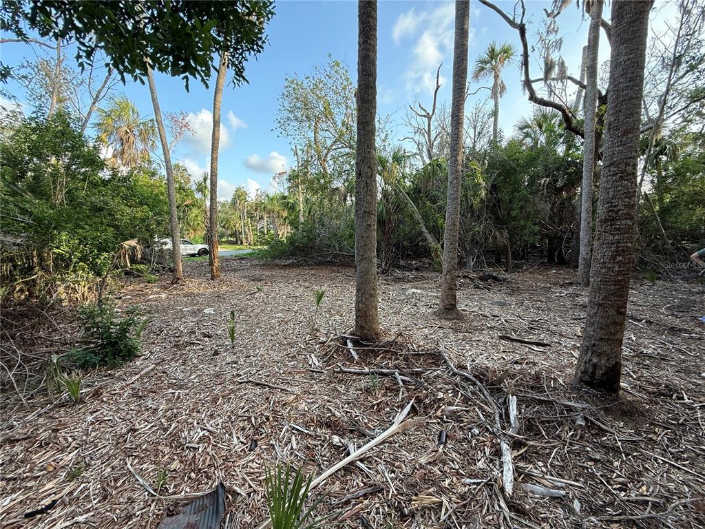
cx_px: 352
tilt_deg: -5.9
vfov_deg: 85.7
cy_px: 264
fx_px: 285
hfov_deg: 102.1
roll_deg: +1.5
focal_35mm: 14
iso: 64
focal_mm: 2.22
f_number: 2.2
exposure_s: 1/134
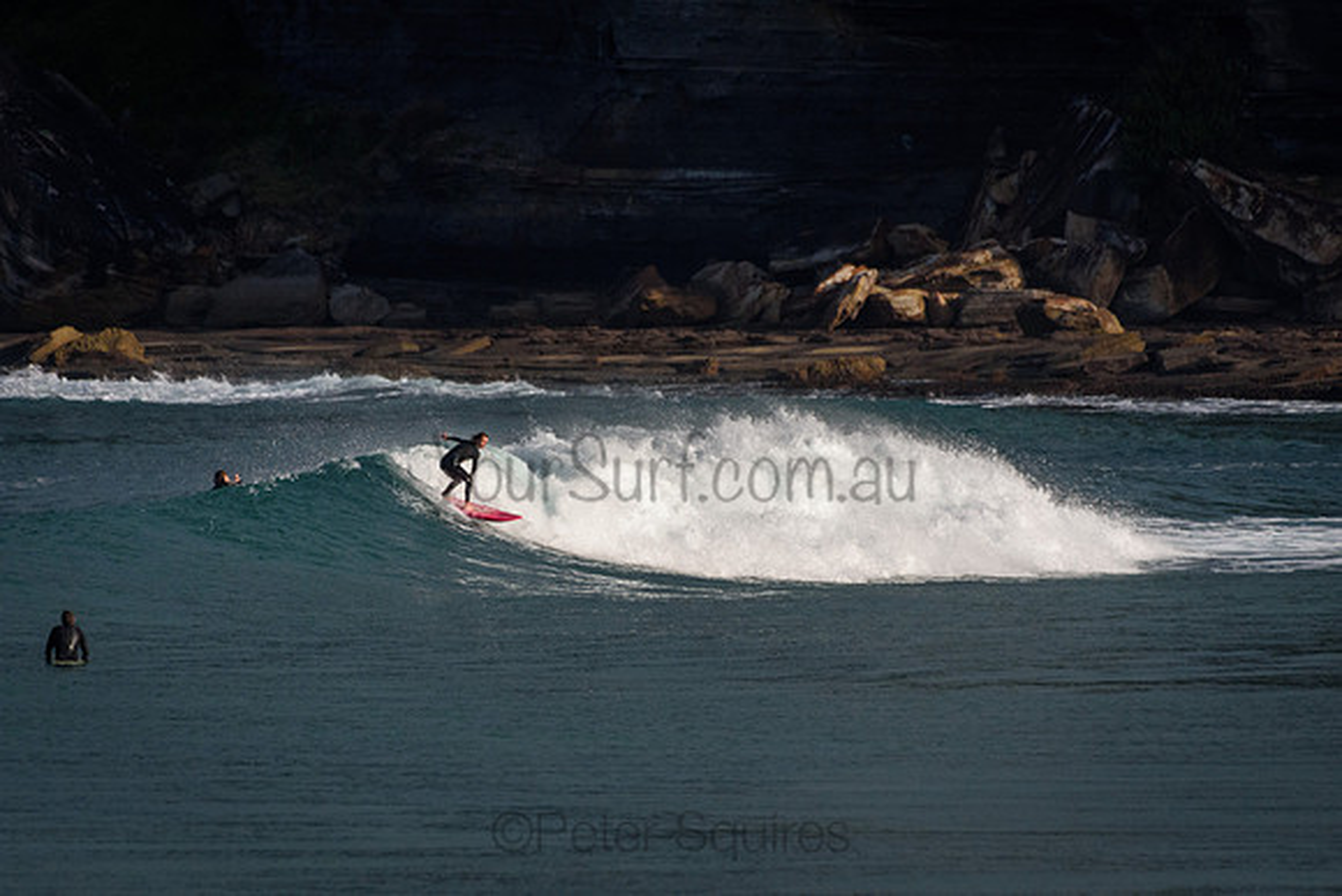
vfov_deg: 1.8
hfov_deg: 2.7
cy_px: 448
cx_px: 671
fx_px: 27964
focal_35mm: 750
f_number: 5.6
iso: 900
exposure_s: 1/2000
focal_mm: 500
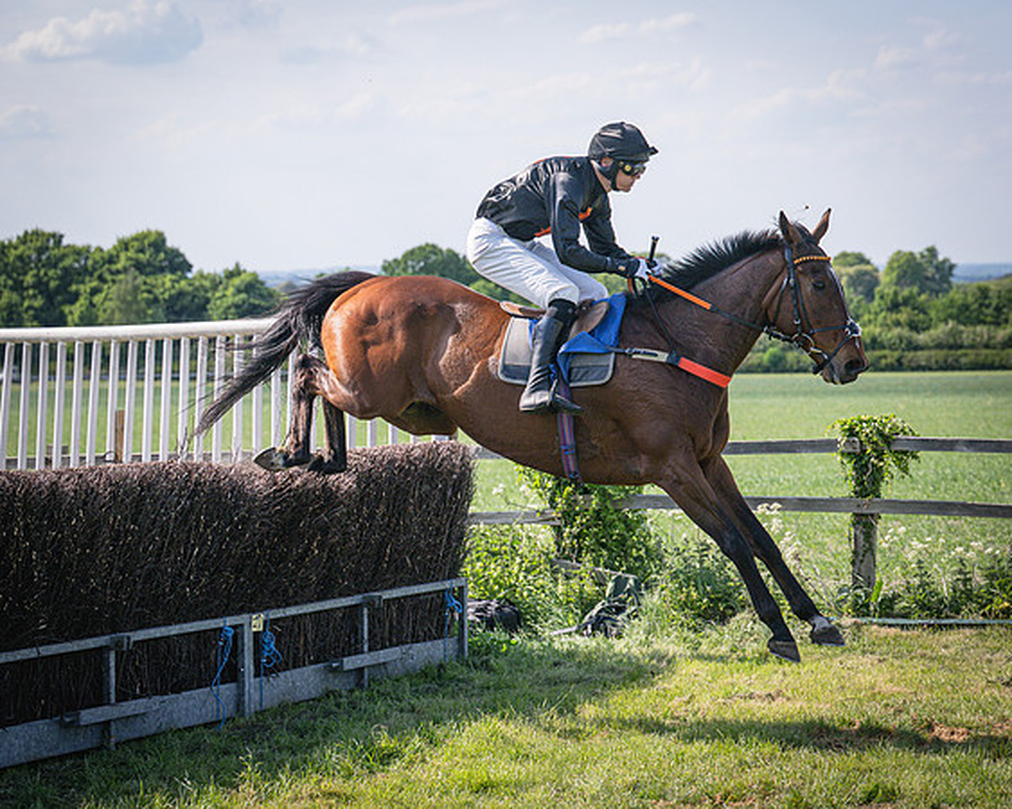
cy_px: 413
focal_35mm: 96
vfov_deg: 16.1
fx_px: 2864
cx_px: 583
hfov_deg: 20.0
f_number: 4
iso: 400
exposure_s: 1/3200
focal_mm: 70
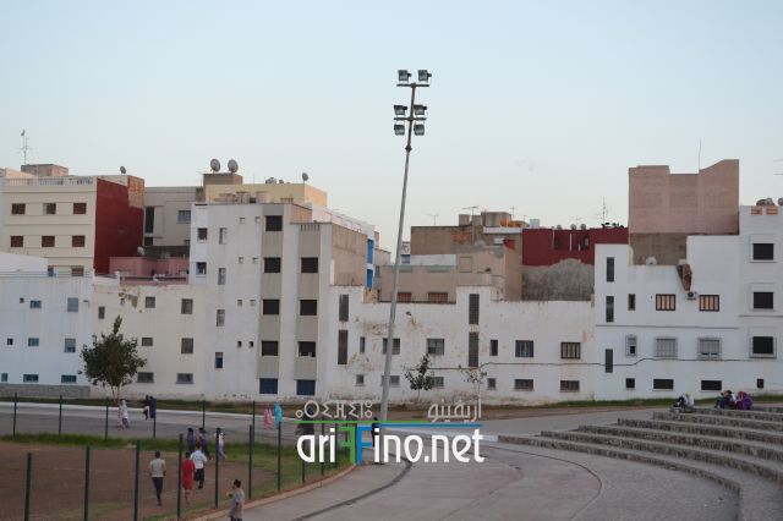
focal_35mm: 54
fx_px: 1174
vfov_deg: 25.0
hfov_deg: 36.9
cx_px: 392
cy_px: 260
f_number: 5.3
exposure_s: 1/125
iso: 400
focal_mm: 36
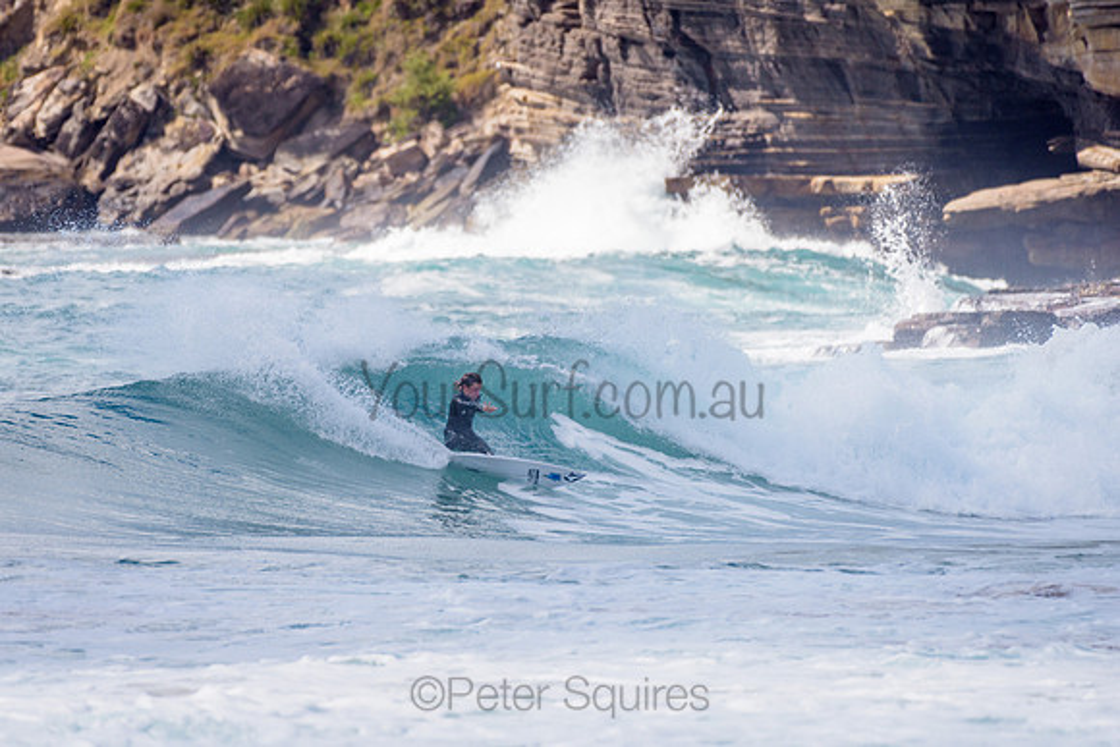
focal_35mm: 613
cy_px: 335
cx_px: 435
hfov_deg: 3.4
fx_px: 19078
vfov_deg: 2.2
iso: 180
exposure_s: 1/2000
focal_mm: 500
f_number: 5.6
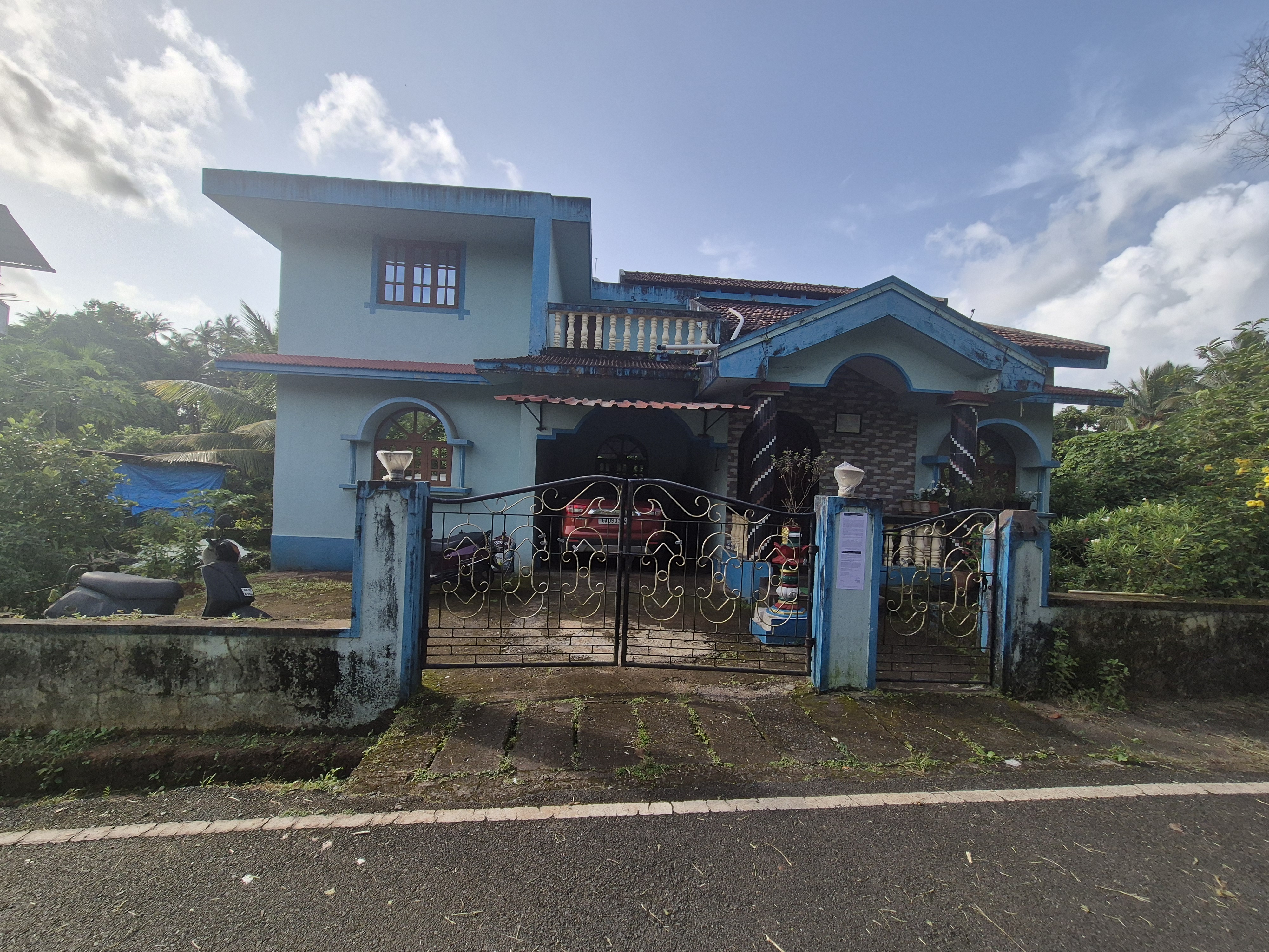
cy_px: 476
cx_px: 634
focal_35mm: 13
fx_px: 477
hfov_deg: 106.2
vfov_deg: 89.9
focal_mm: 2.2
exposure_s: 1/2432
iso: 50
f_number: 2.2
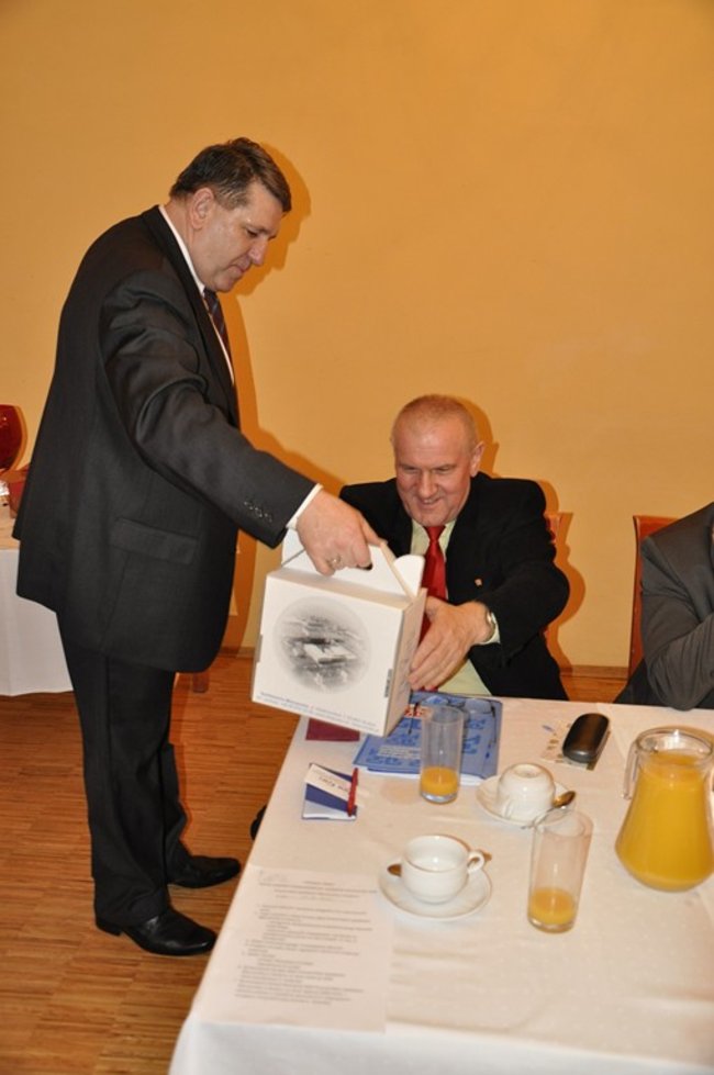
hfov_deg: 36.8
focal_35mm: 36
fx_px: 1074
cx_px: 357
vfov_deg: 53.2
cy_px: 538
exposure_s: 1/60
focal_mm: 24
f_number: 3.8
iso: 800
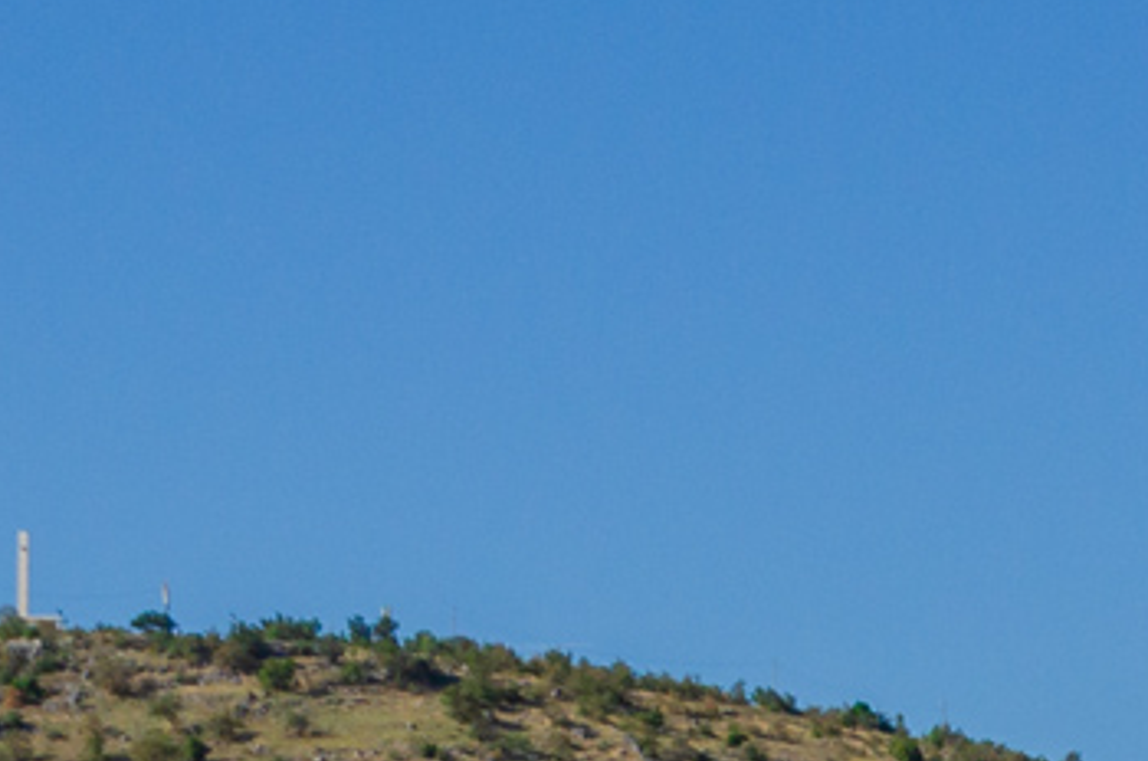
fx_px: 5316
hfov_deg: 11.3
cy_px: 1158
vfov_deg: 8.0
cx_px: 2155
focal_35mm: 167
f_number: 10
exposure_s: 1/640
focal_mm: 26
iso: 200
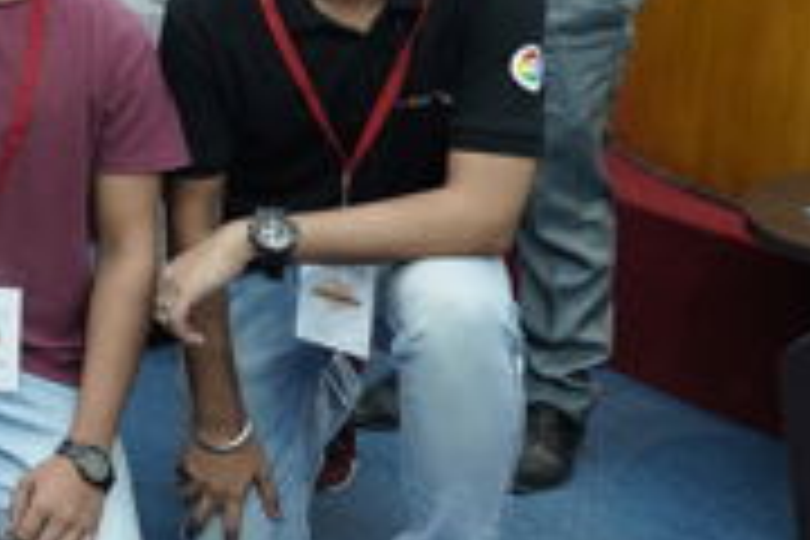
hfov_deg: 22.7
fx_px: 1597
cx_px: -436
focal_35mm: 71
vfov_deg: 18.2
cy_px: -106
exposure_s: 1/100
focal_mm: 20
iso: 1000
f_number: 2.8
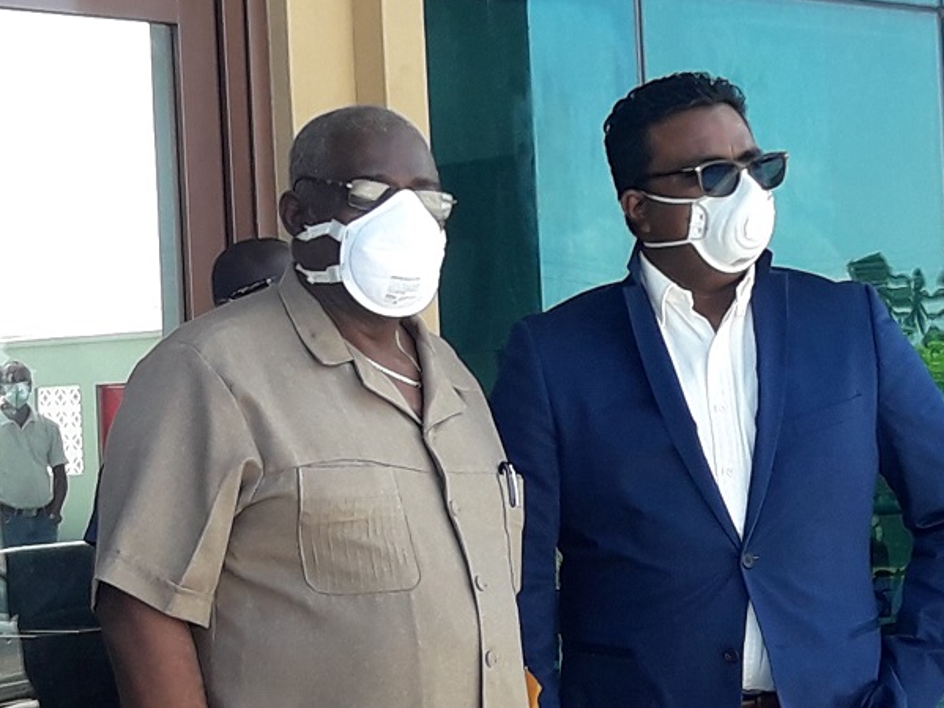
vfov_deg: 48.2
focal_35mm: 29
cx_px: 482
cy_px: 359
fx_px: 791
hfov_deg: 61.7
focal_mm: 3.7
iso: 40
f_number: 1.9
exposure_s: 1/325
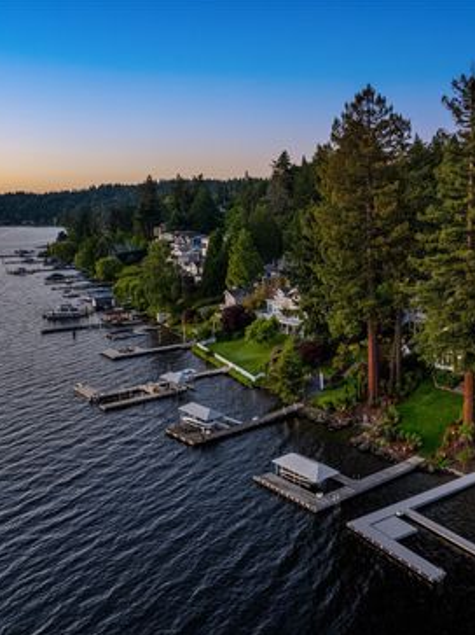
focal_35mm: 33
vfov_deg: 55.4
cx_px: 400
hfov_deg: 40.6
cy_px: 325
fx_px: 604
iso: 180
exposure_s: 1/15
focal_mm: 12.29
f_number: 2.8
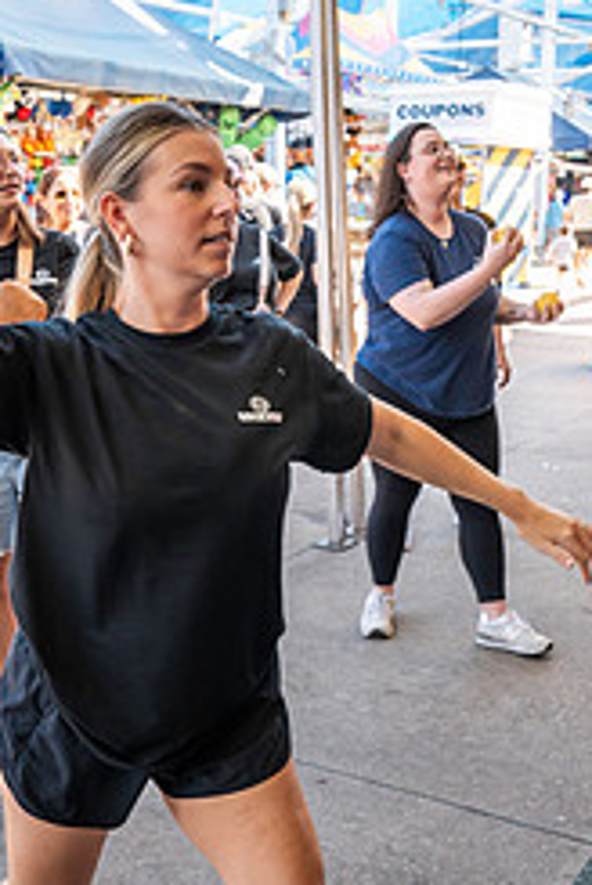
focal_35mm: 44
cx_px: 310
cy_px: 556
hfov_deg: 30.6
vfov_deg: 44.1
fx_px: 1082
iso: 320
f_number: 4.5
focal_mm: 24
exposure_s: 1/200
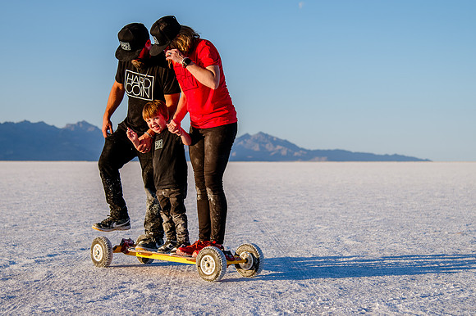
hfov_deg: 27.5
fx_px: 973
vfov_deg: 18.5
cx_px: 234
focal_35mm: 74
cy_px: 165
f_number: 4
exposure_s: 1/640
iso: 200
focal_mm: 50
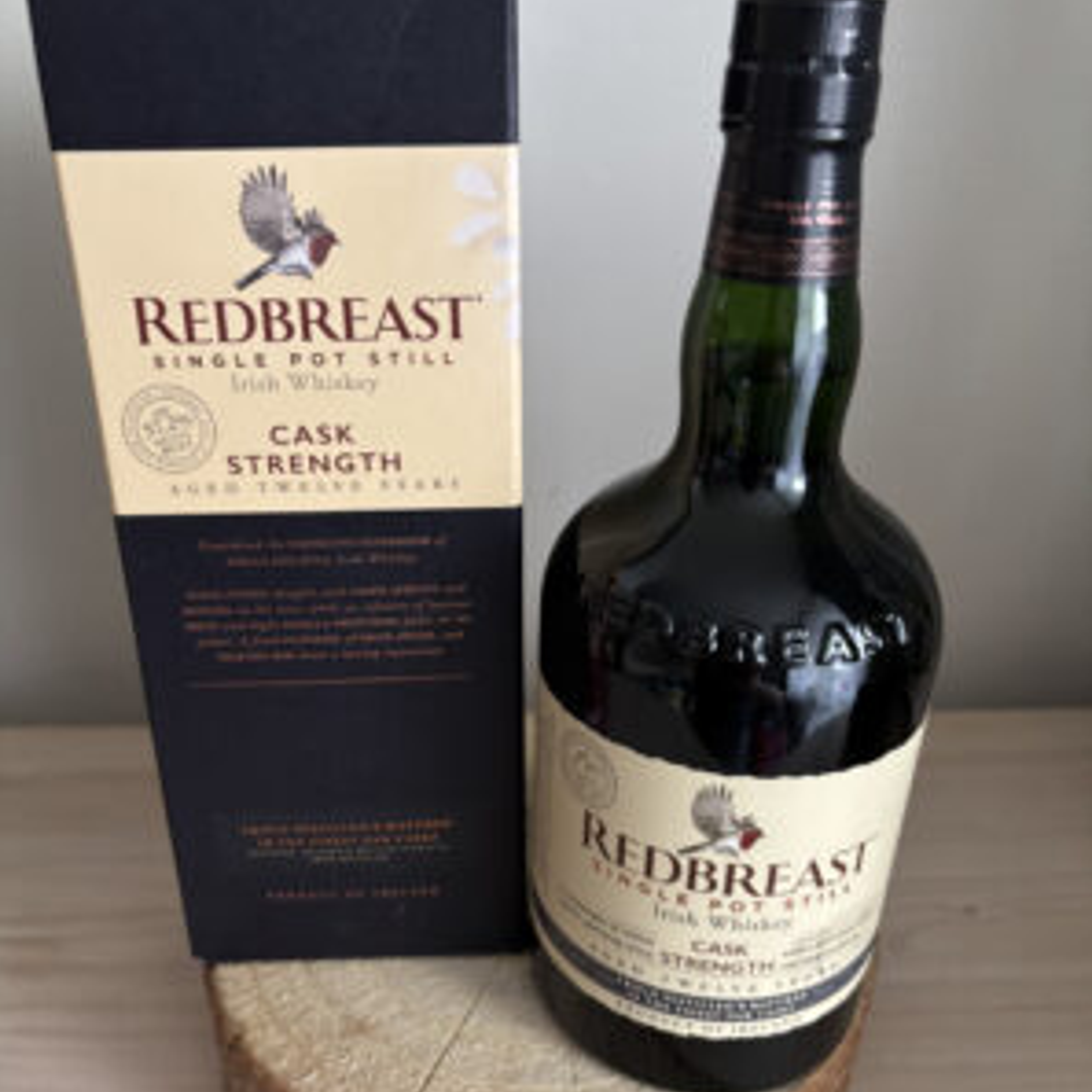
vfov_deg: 52.5
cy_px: 544
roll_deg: -1.8
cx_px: 544
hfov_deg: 52.5
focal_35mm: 31
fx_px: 1106
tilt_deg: -23.1
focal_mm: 5.96
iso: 500
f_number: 1.6
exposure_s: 1/43
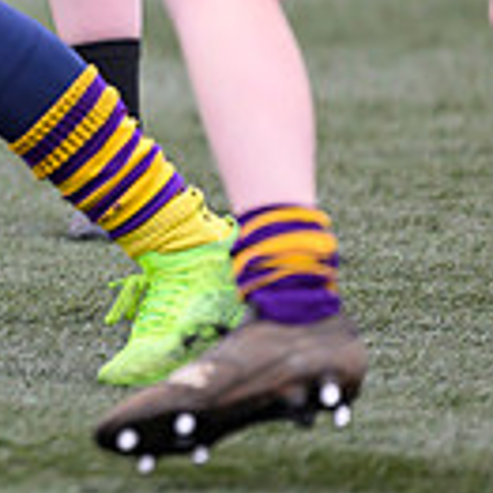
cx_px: -775
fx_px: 28439
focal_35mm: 1765
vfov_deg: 1.0
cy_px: -92
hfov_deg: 1.0
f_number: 3.2
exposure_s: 1/1250
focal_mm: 400
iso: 500
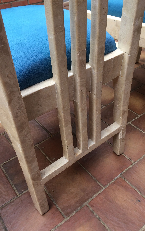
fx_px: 196
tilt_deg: -44.2
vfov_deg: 61.2
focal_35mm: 31
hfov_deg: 40.6
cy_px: 115
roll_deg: +2.2
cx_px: 69
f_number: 2.2
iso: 32
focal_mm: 4.15
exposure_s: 1/167
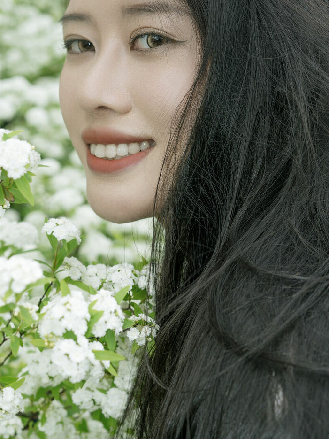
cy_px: 241
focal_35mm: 81
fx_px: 1027
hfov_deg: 18.1
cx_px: 91
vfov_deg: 24.1
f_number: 5
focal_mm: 50
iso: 160
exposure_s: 1/160
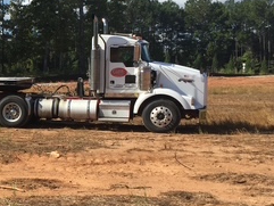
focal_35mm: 77
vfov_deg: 19.1
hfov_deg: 23.5
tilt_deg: -4.3
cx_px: -42
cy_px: 132
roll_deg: -0.6
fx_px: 610
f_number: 2.2
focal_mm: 4.15
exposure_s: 1/1980
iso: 32
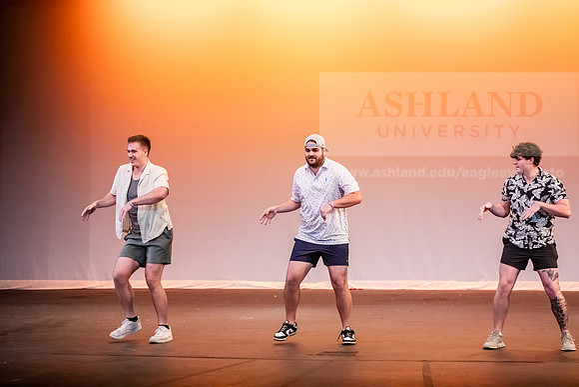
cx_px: 290
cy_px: 194
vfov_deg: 14.0
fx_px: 1576
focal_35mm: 98
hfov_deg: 20.8
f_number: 3.2
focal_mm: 98
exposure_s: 1/320
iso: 4000
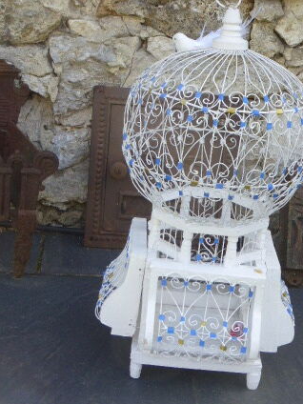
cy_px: 152
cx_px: 197
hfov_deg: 19.8
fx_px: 864
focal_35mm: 74
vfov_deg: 26.2
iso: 160
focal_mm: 8.5
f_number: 4.2
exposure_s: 1/250
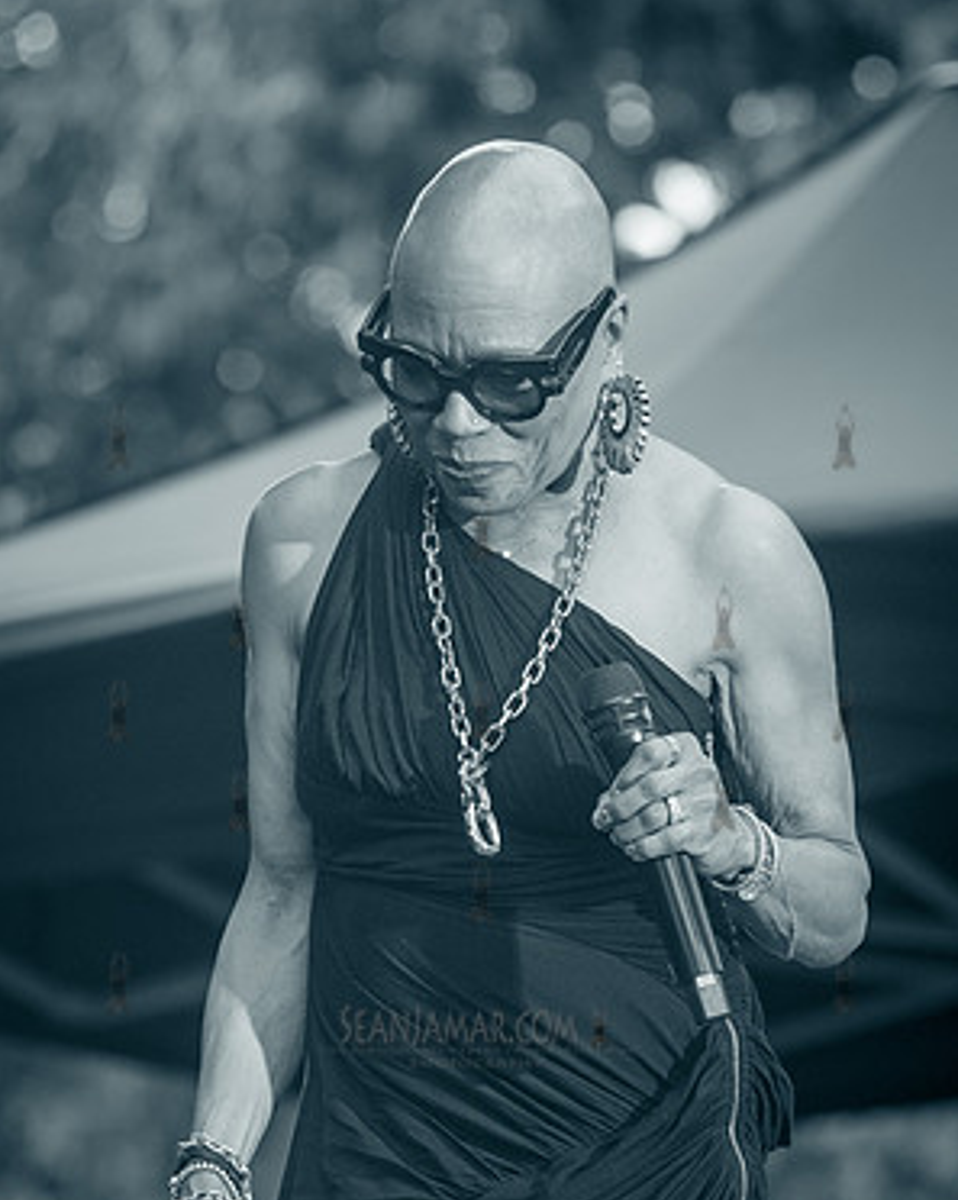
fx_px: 8765
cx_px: 596
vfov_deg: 7.8
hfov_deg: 6.3
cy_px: 710
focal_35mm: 247
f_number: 4
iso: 2500
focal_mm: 145
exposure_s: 1/500
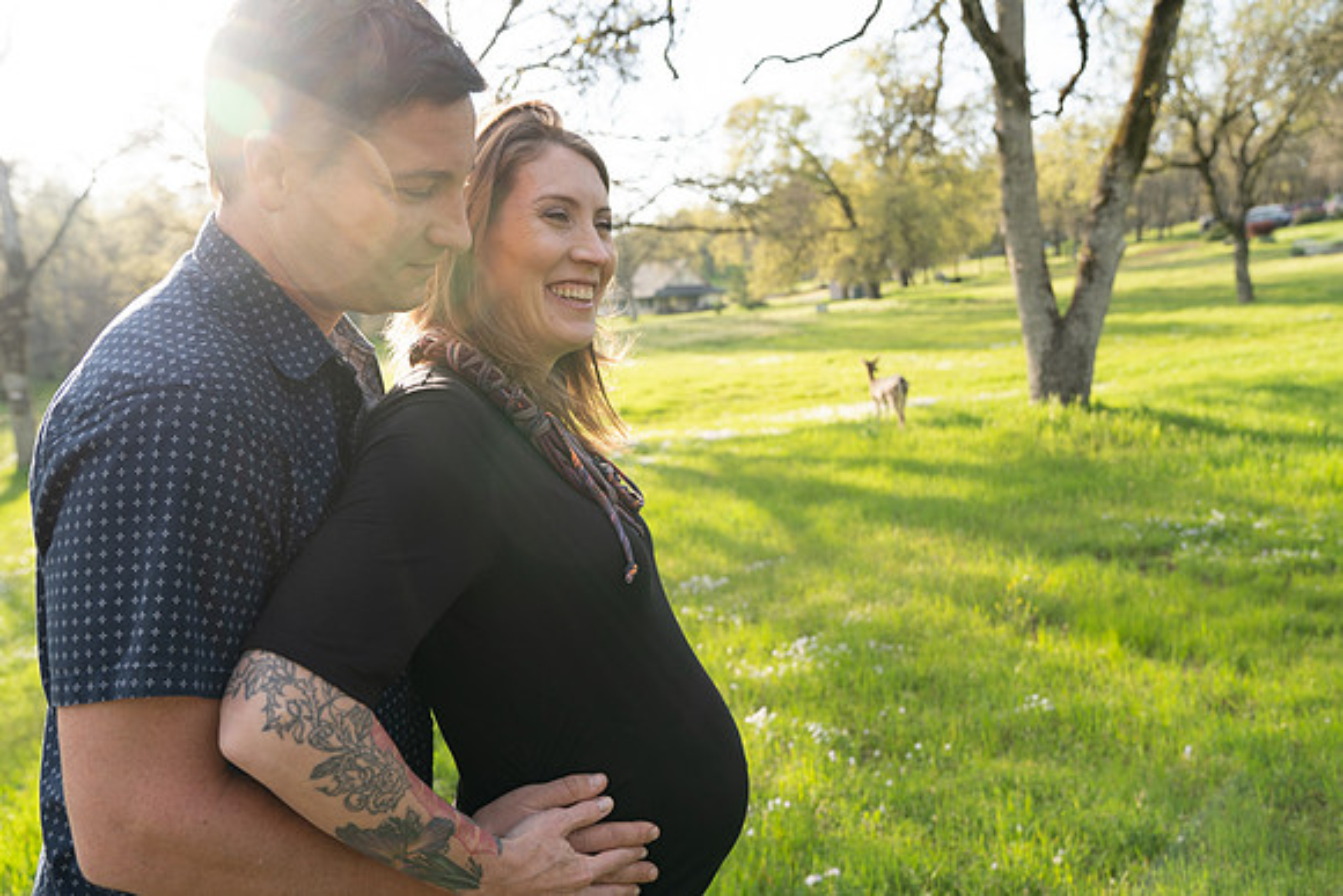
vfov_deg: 48.0
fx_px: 1007
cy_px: 448
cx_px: 672
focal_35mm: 27
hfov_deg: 67.4
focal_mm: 27
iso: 160
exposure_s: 1/250
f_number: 4
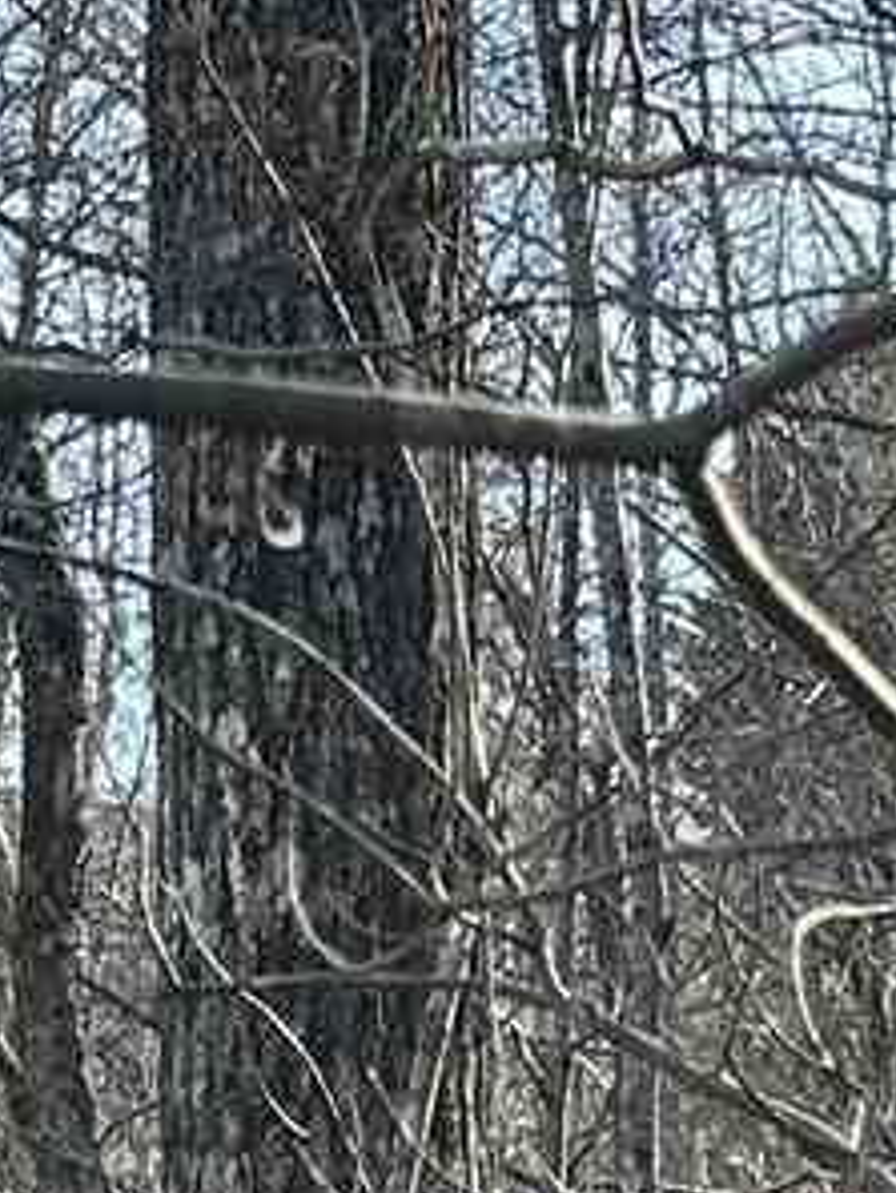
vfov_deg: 9.1
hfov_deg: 7.9
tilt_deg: -8.0
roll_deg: -2.2
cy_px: 3242
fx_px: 6415
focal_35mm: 186
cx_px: 1065
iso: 80
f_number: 1.78
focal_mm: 6.86
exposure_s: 1/424
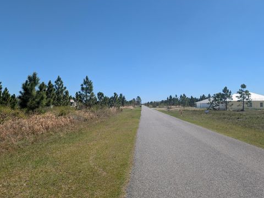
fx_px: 191
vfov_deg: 55.0
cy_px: 99
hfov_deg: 69.3
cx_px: 129
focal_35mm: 25
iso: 22
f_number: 1.68
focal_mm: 6.9
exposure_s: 1/1126
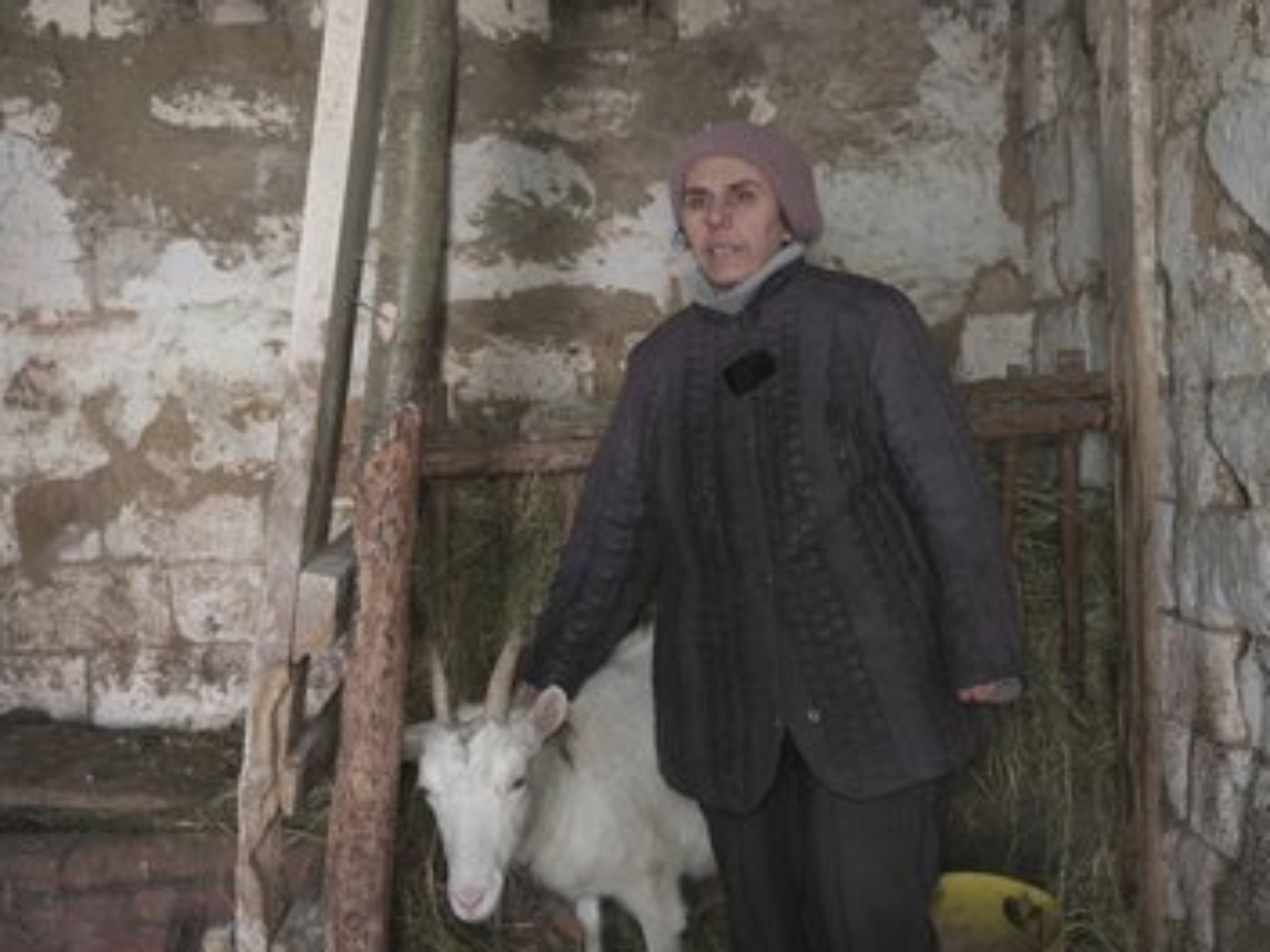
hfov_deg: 52.6
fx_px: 1284
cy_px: 478
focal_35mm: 35
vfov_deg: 40.7
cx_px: 686
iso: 640
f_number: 4.5
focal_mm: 32
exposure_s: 1/60
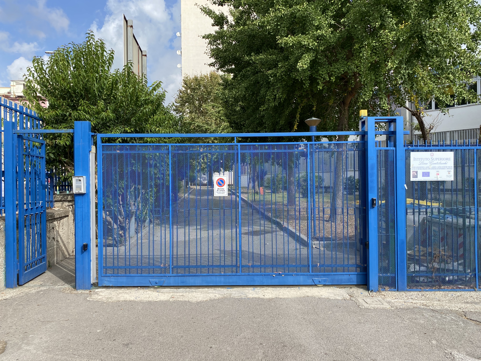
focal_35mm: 26
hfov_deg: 67.3
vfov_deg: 53.1
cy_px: 180
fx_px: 361
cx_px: 240
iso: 32
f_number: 1.8
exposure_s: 1/1316
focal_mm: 4.25
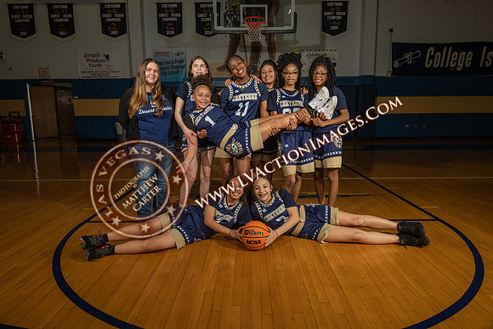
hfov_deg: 73.7
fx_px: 329
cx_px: 246
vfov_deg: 53.2
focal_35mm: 24
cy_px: 164
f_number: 8
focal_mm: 24
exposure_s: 1/200
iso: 160
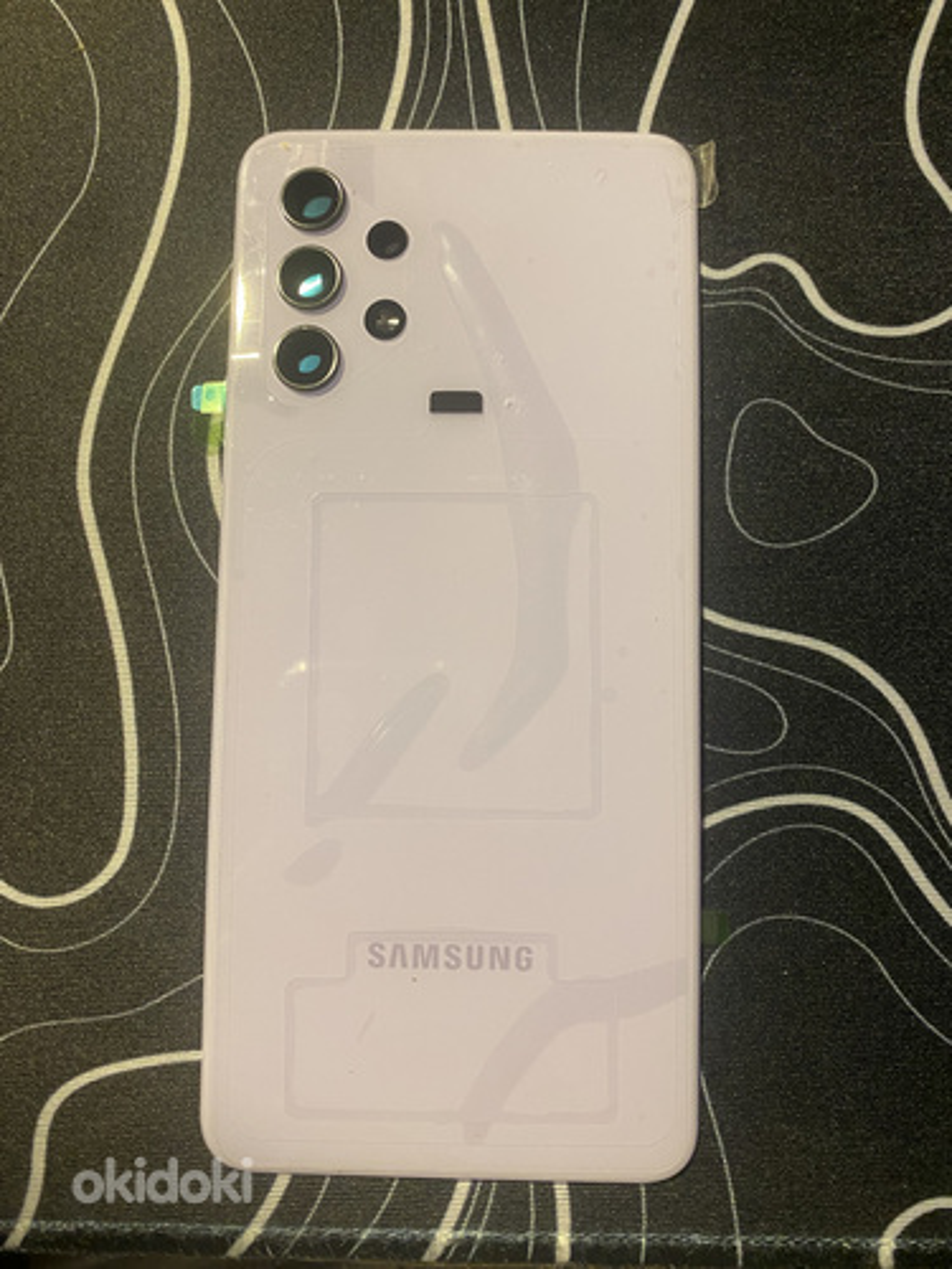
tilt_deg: -84.1
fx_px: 953
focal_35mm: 26
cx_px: 476
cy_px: 634
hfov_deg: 53.1
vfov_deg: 67.3
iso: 250
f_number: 1.8
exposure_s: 1/50
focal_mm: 4.25
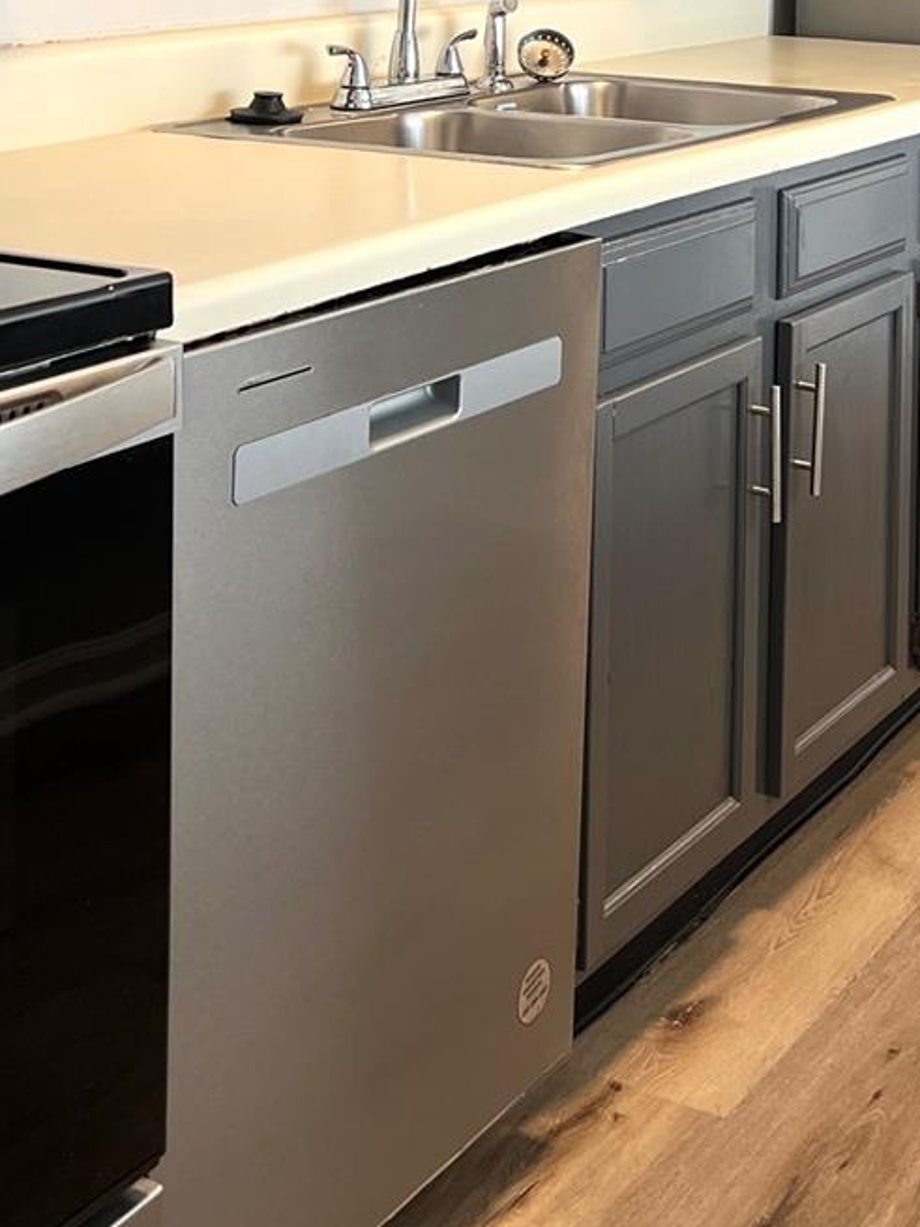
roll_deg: -1.6
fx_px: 2162
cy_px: -77
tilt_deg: -0.3
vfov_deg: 29.1
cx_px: 585
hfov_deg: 23.9
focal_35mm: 61
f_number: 1.5
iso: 125
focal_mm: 5.7
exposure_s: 1/120
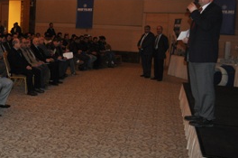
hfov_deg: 37.5
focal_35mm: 51
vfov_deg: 26.2
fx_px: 337
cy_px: 52
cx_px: 47
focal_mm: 20
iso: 800
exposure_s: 1/60
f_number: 3.8
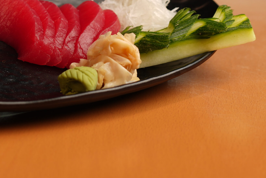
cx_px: 47
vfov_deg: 14.4
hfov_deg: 21.4
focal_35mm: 94
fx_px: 695
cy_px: 13
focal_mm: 48
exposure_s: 1/63.7
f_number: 2.8
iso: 64
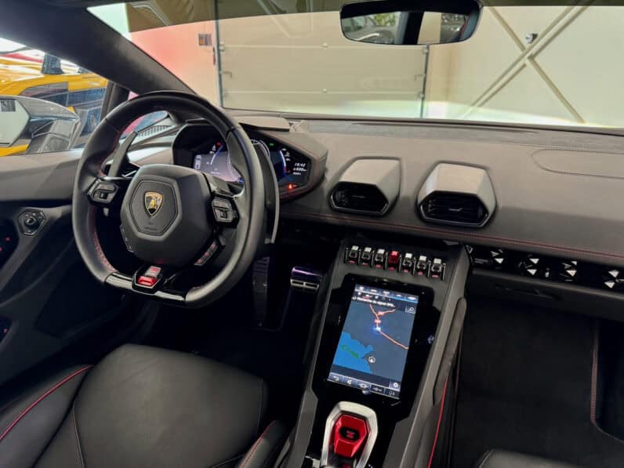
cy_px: 234
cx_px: 312
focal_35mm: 24
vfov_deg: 56.8
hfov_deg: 71.6
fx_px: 433
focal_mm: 6.8
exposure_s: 1/50
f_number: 1.8
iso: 500
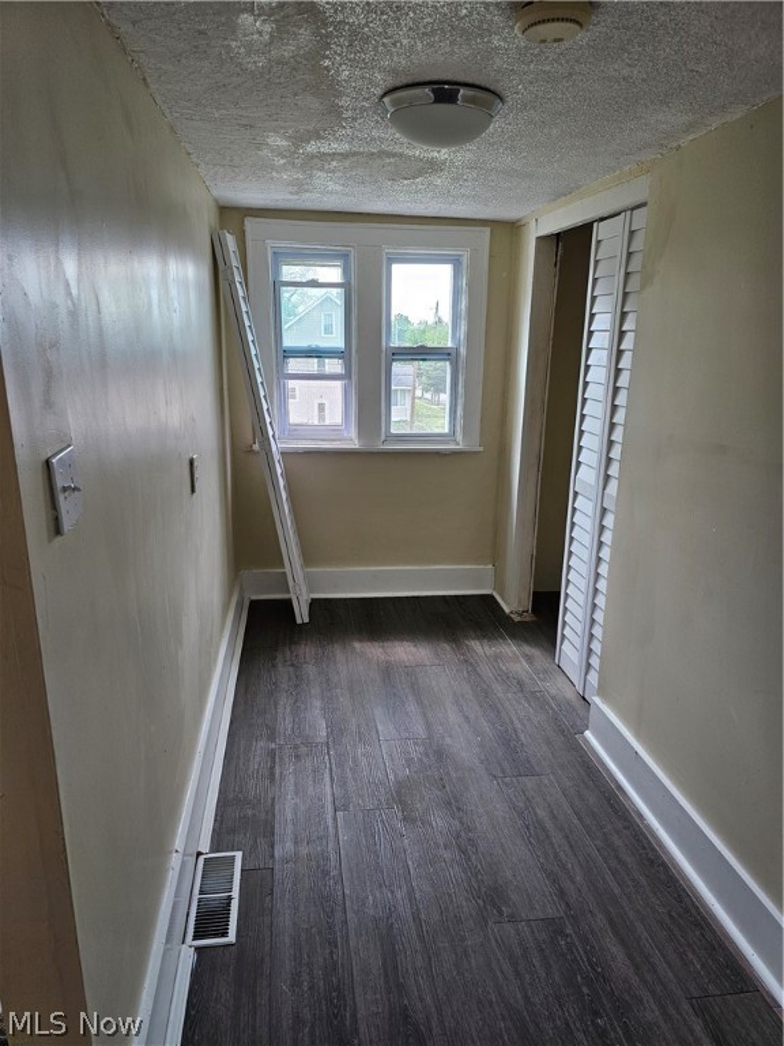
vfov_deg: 73.9
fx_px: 695
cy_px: 523
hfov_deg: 58.9
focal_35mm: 23
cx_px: 392
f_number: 1.7
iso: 80
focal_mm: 6.3
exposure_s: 1/120
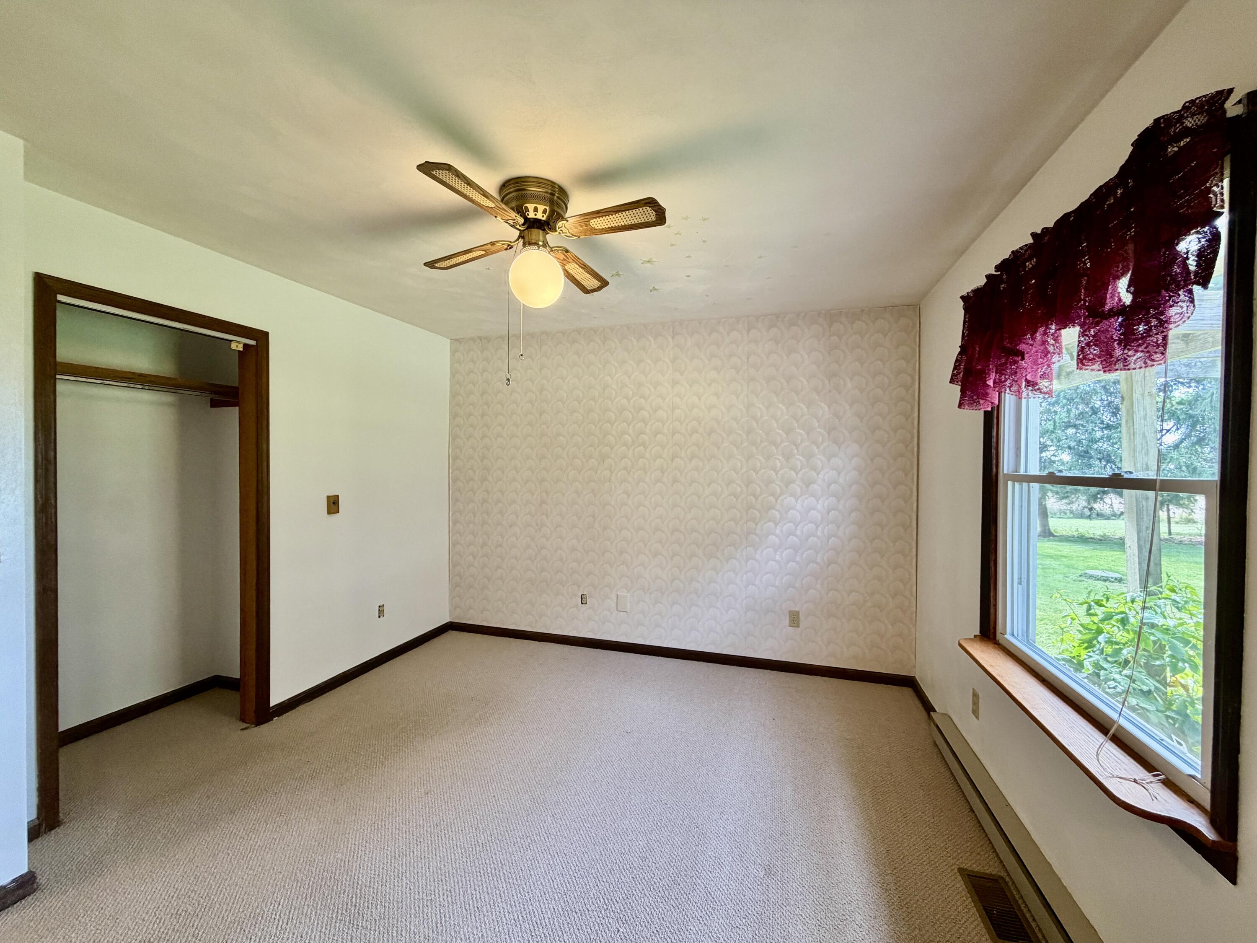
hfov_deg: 102.1
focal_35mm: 14
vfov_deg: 85.7
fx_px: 508
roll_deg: -0.2
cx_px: 628
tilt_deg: -0.6
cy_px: 472
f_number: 2.2
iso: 200
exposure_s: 1/60
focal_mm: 2.22
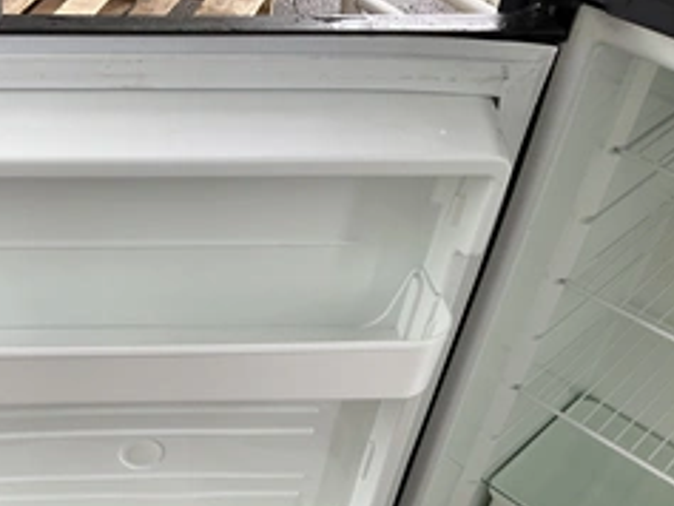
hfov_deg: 37.5
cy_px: 372
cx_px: 137
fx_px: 955
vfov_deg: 29.3
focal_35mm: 49
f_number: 1.8
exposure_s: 1/122
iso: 25
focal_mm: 3
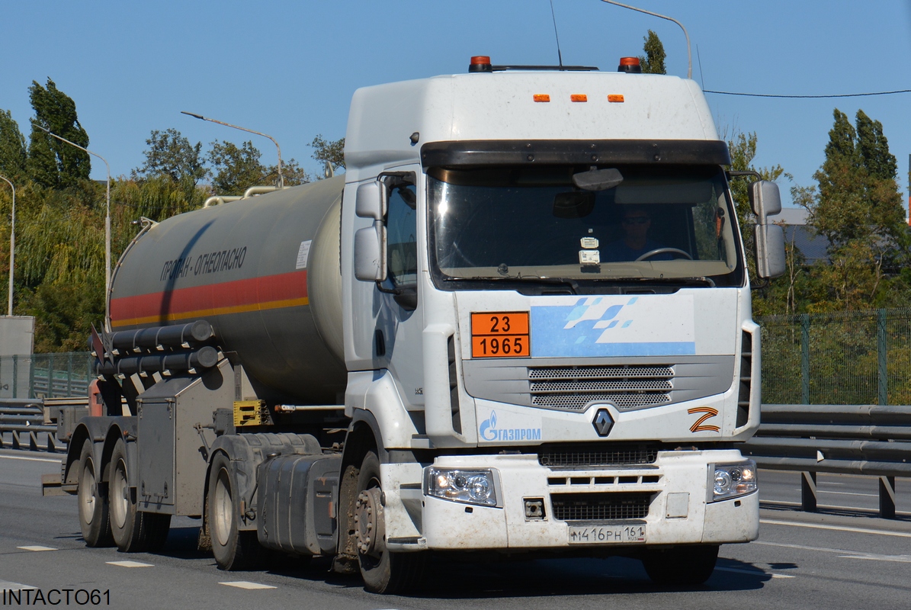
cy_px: 305
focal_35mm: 112
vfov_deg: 12.2
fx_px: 2850
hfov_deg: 18.2
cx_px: 456
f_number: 8
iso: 360
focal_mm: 75
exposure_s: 1/2000
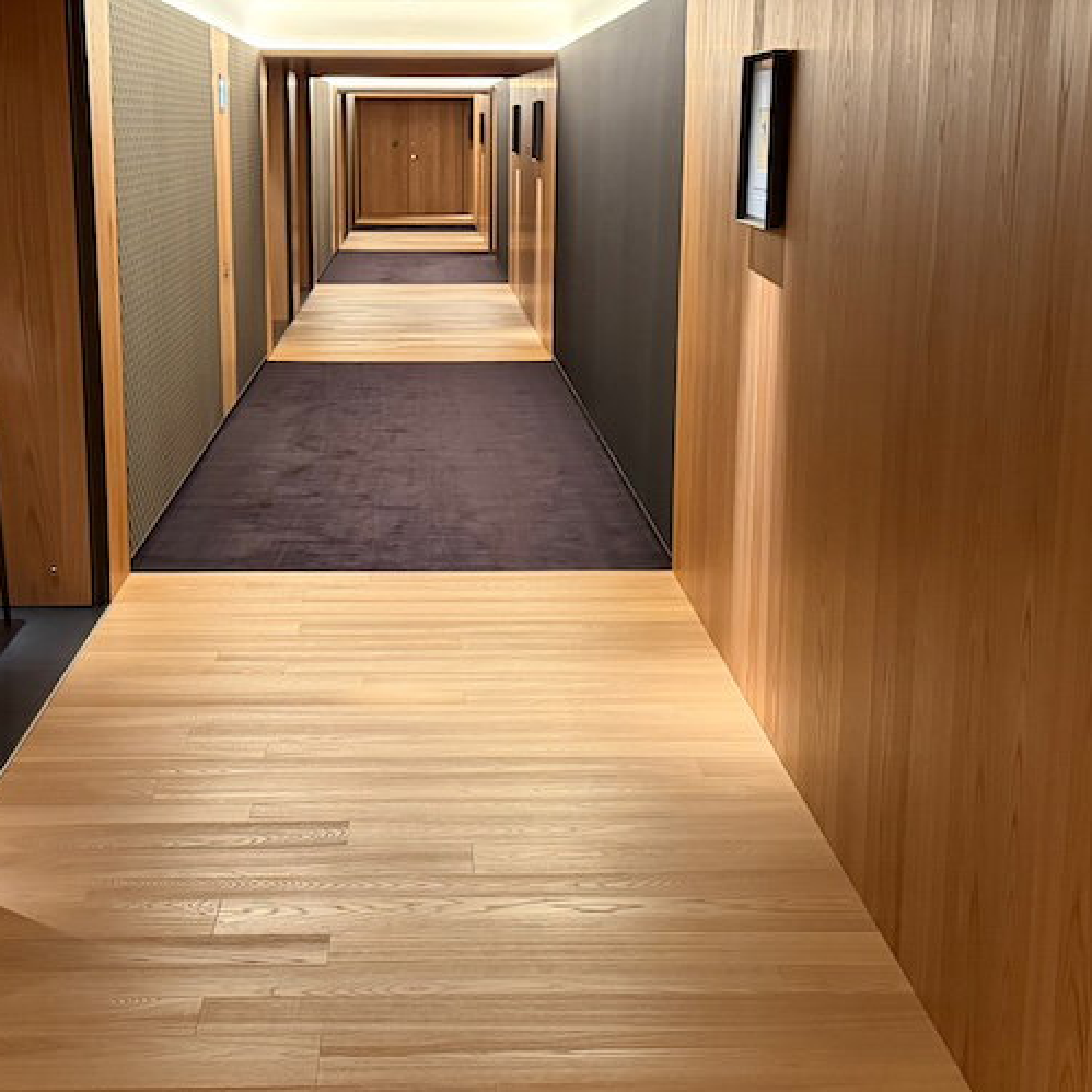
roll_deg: +0.8
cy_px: 492
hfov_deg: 33.3
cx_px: 460
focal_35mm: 51
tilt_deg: -11.2
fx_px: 1820
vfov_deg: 33.4
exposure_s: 1/50
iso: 800
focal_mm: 6.76
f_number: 1.78
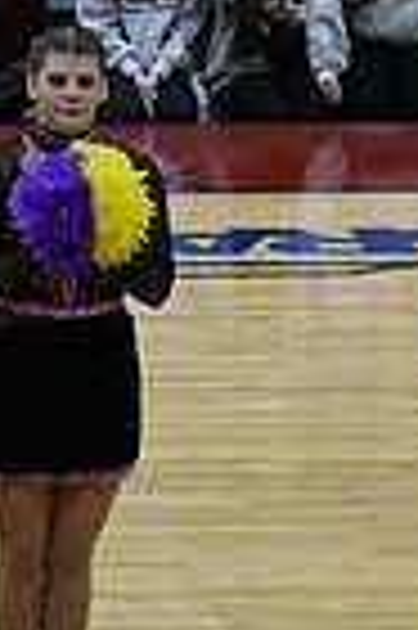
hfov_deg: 3.1
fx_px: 7612
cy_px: 610
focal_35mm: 436
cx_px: -800
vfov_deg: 4.7
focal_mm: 70
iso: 4000
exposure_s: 1/500
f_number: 4
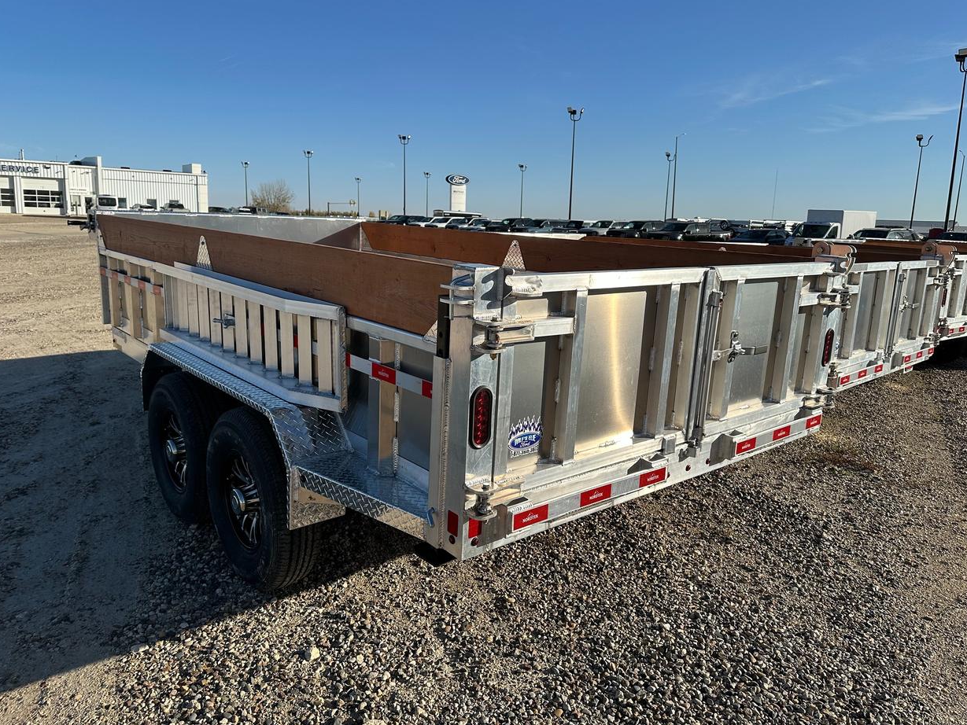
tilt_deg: -10.4
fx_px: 698
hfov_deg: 69.4
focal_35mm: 25
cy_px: 361
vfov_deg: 54.9
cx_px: 483
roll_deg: -1.7
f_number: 1.78
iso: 80
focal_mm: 6.86
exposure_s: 1/5263
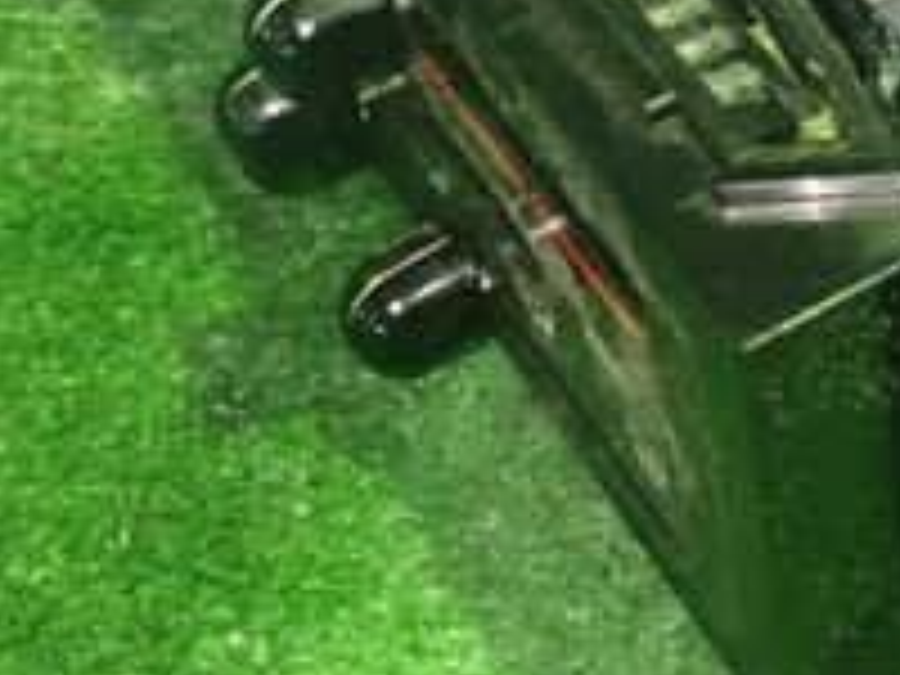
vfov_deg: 13.4
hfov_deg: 17.9
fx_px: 2808
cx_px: 837
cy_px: -90
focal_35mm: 108
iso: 800
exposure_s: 1/20
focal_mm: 6.37
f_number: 2.5
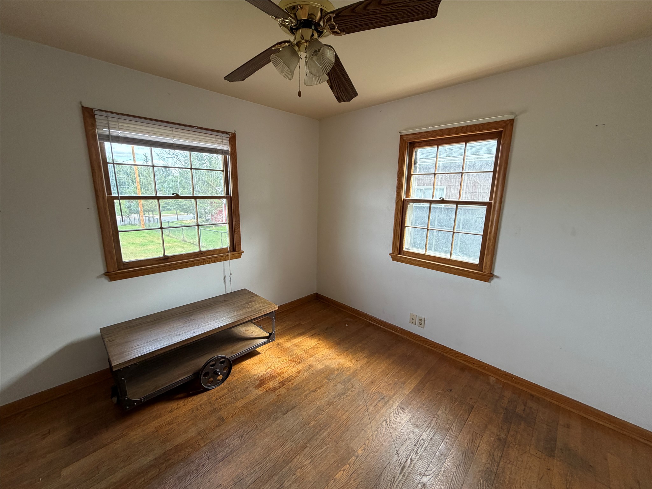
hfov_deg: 102.1
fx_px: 264
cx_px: 326
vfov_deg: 85.7
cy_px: 244
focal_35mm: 14
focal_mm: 2.22
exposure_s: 1/121
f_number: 2.2
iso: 160
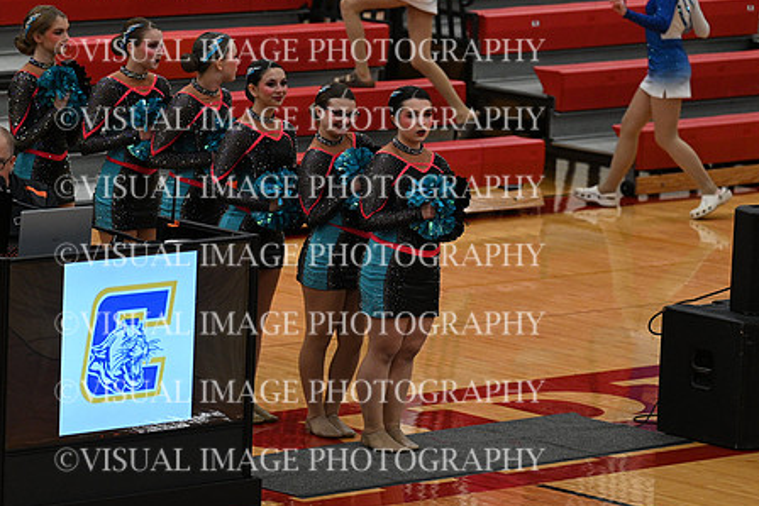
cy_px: 221
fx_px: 5462
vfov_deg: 5.3
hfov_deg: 7.9
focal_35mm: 259
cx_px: 300
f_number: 4
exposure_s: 1/400
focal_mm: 200
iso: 4000
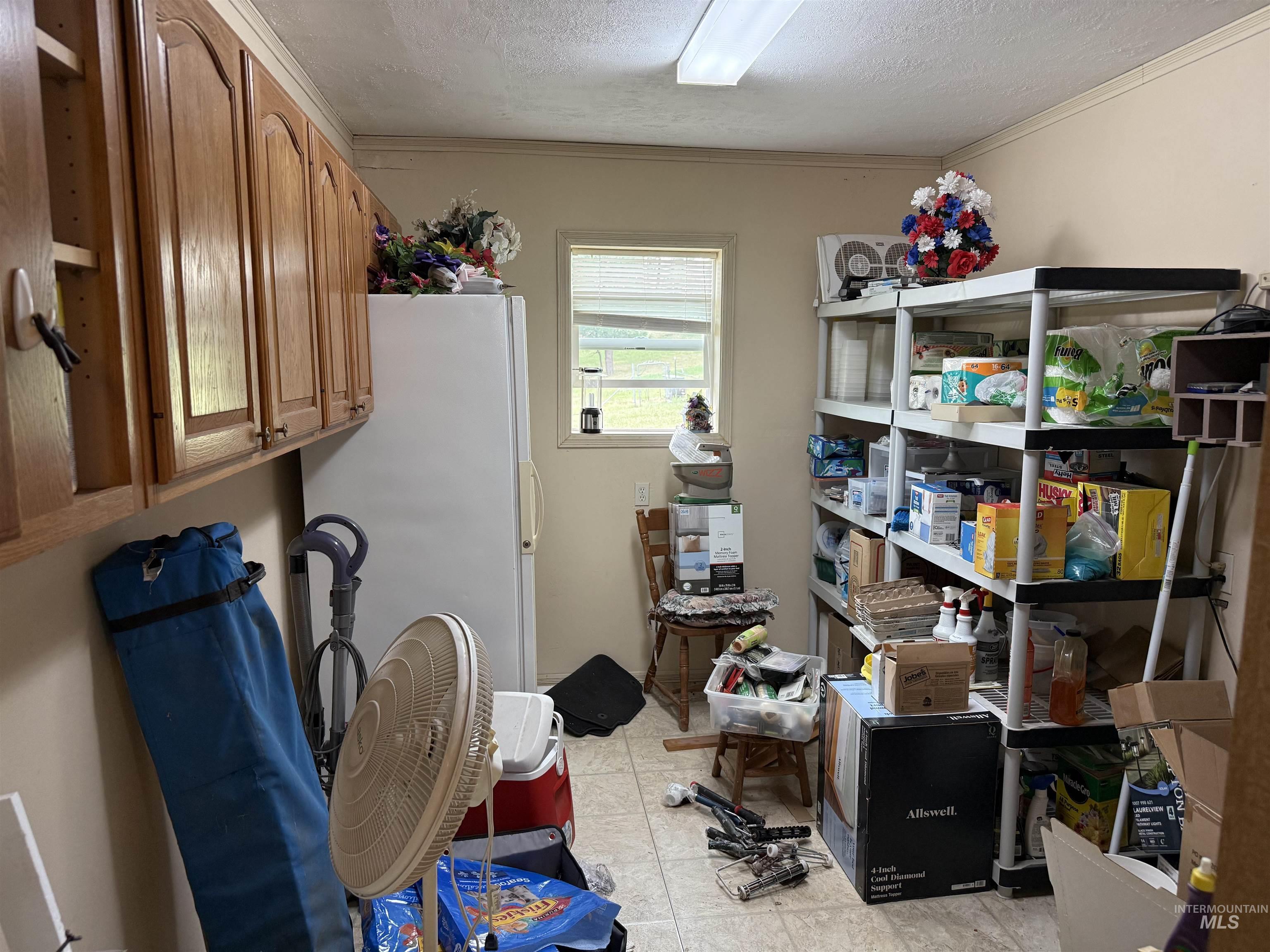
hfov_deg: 71.6
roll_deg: -0.4
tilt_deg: -7.2
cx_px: 635
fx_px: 881
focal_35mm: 24
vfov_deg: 56.8
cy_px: 476
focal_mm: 6.76
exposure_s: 1/60
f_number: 1.78
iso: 200
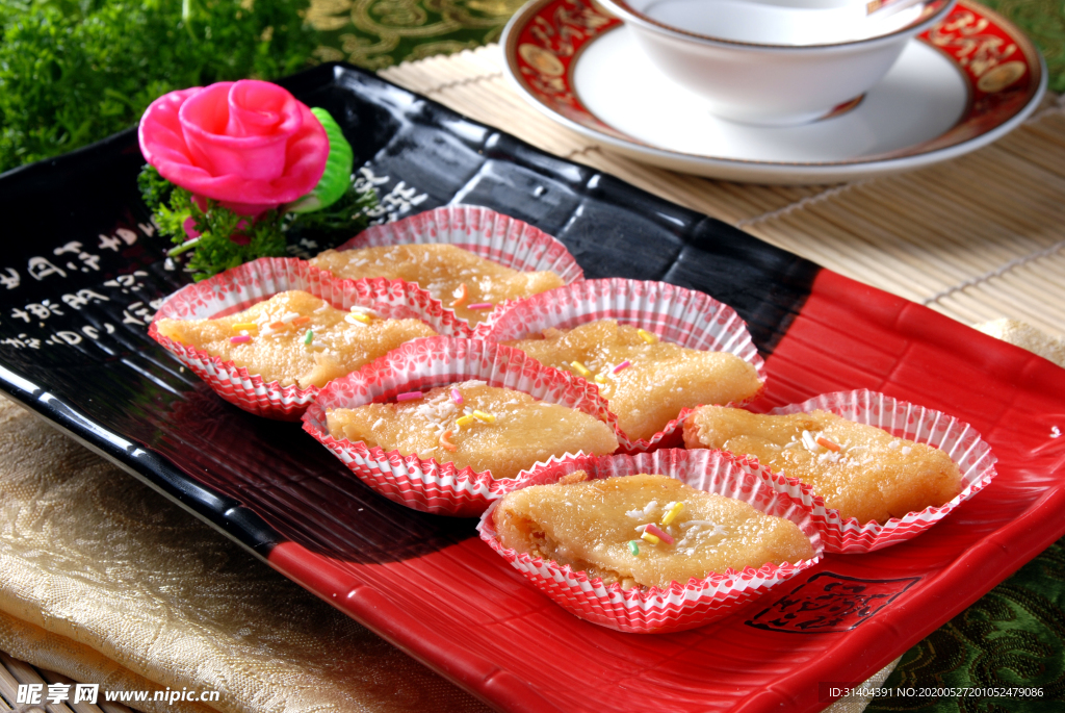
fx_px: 2443
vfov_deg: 16.6
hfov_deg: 24.6
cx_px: 532
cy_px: 356
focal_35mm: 82
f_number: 13
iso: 100
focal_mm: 55
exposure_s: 1/125
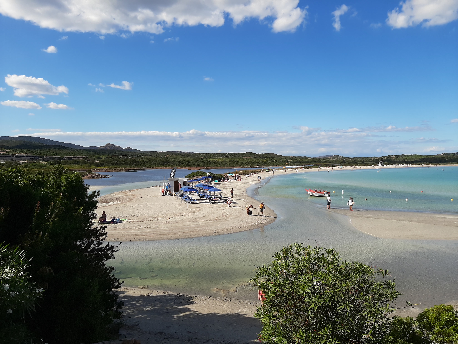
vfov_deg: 53.1
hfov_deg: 67.3
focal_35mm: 26
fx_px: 344
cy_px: 172
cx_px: 229
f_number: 1.7
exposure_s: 1/3623
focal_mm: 3.93
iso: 40
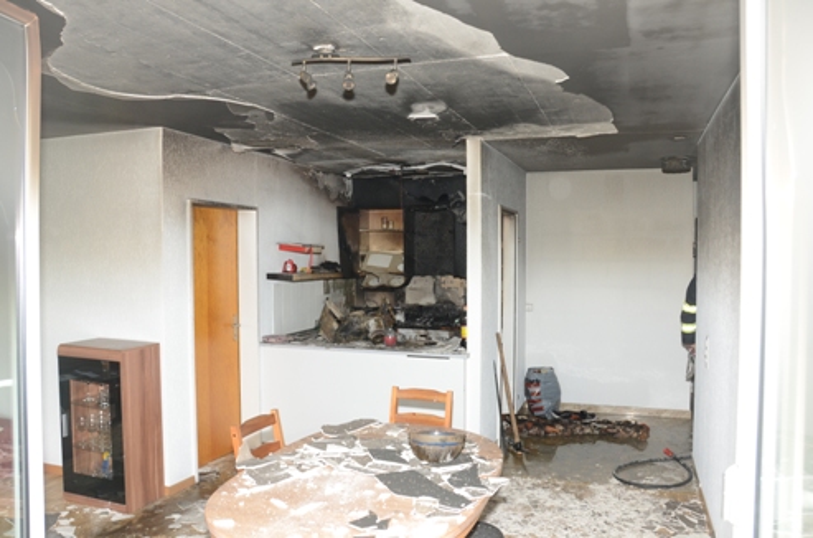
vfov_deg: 47.7
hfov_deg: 67.5
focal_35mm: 27
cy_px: 269
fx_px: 608
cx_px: 406
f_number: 5.6
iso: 400
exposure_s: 1/60
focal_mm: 18
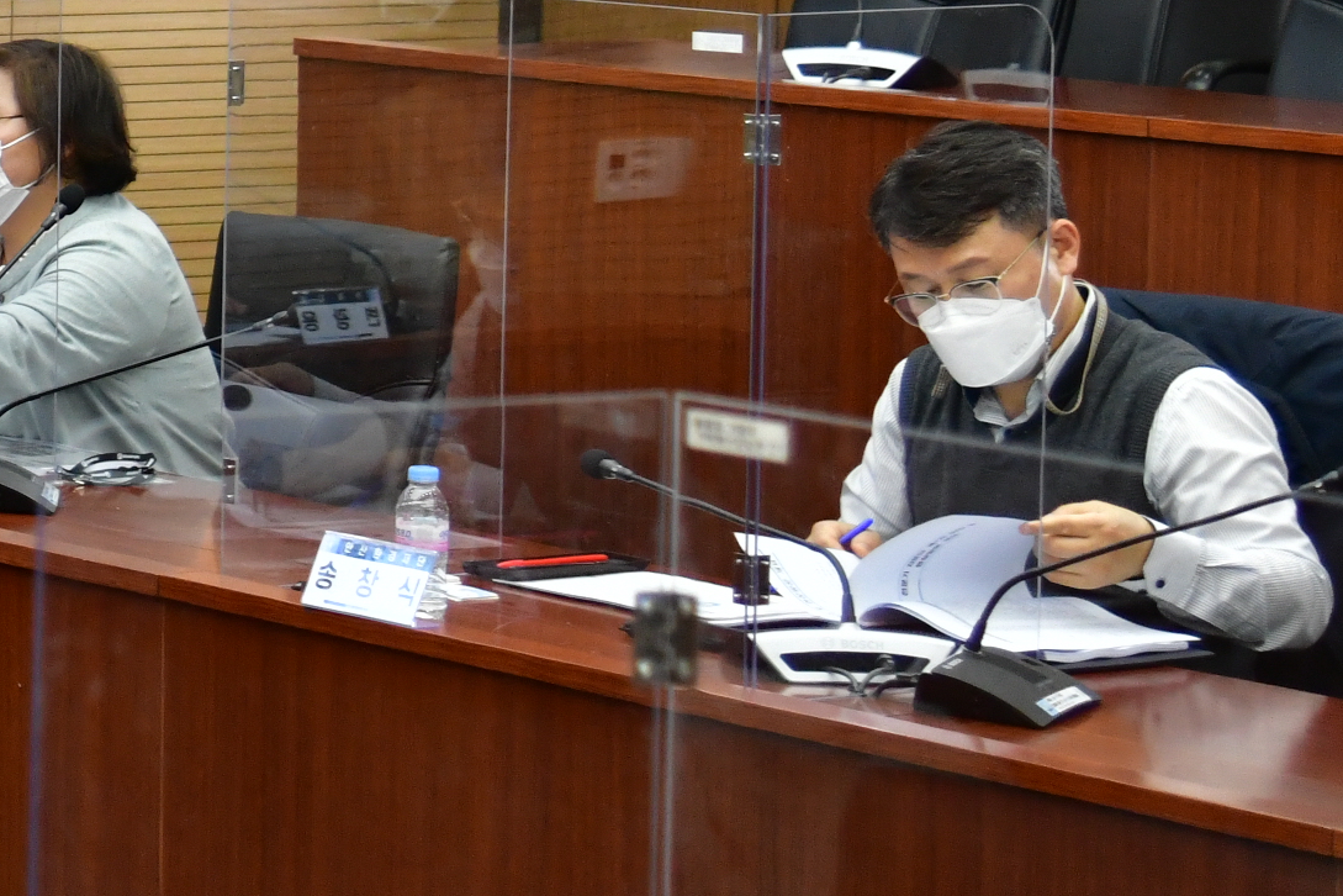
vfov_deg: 7.5
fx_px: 6789
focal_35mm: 182
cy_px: 10
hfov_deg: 10.6
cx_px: -1101
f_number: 4
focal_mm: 48
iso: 1600
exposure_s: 1/250
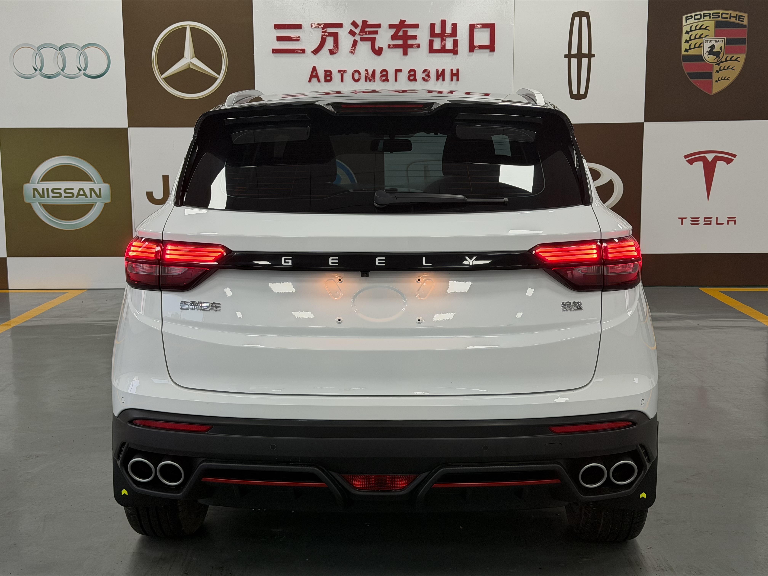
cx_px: 384
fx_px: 1065
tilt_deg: -9.2
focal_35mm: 48
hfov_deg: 39.7
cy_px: 288
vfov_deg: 30.3
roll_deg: +0.7
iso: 50
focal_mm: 6.76
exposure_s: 1/50
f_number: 1.78
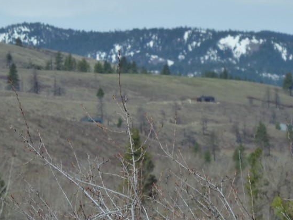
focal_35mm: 324
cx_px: 65
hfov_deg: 6.1
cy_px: 61
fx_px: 2743
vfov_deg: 4.6
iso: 125
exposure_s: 1/500
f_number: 5.8
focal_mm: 31.4
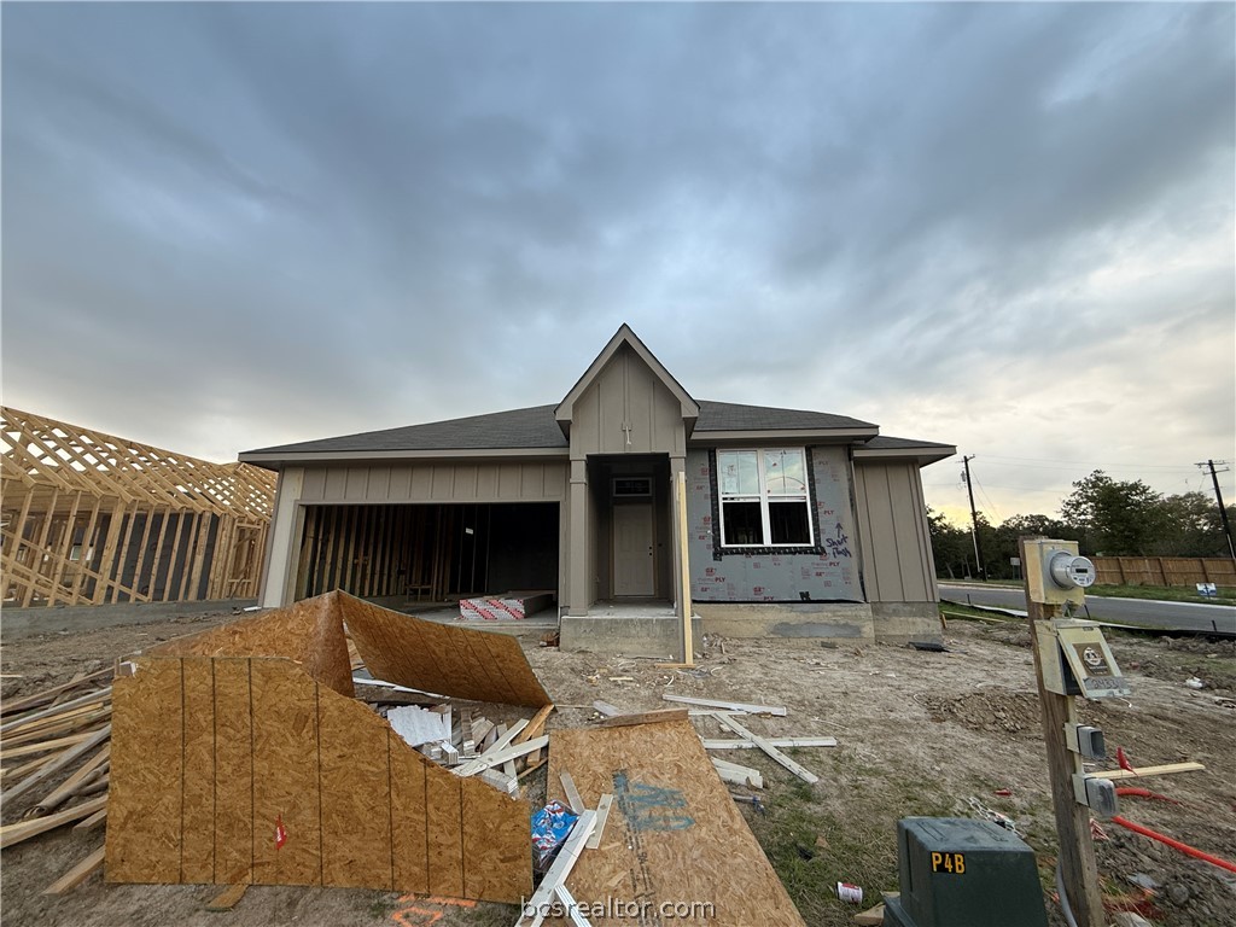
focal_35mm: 14
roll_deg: +0.5
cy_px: 464
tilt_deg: +13.3
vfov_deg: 85.7
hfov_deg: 102.1
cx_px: 618
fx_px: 500
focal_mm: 2.22
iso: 50
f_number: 2.2
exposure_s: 1/99
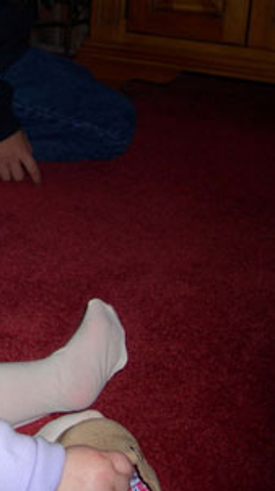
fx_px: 805
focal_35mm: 62
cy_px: 223
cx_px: -57
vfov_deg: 33.8
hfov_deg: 18.4
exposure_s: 1/60
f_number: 2.8
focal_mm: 8
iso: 100
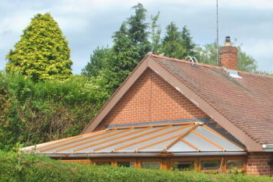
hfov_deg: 29.3
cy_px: 75
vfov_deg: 20.3
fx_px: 508
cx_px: 227
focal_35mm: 67
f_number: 9
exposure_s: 1/320
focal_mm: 24
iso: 100
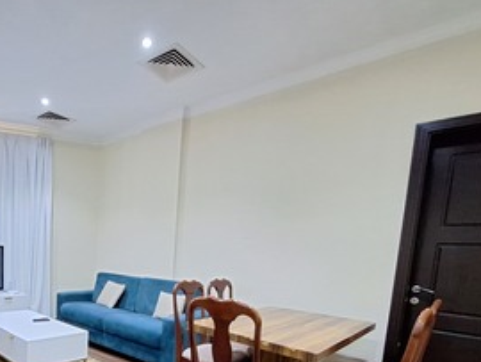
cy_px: 286
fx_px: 306
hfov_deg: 71.7
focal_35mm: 22
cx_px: 127
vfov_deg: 57.0
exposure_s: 1/20
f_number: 2.2
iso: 640
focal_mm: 1.74
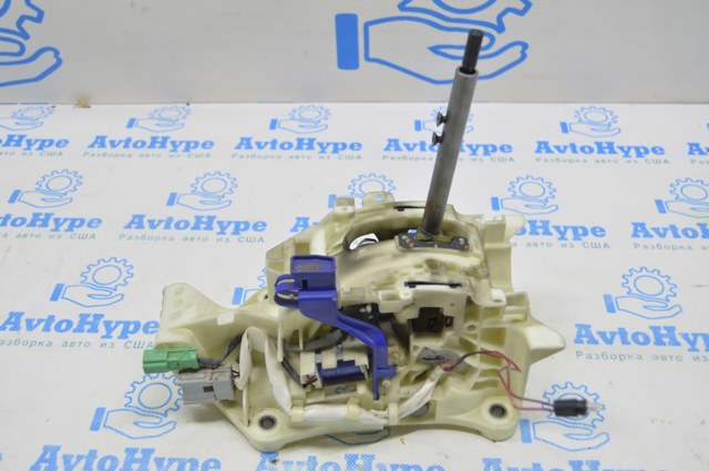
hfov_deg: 46.5
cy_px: 236
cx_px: 354
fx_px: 826
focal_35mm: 42
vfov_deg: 31.8
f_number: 5.6
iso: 400
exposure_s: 1/20
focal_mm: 28
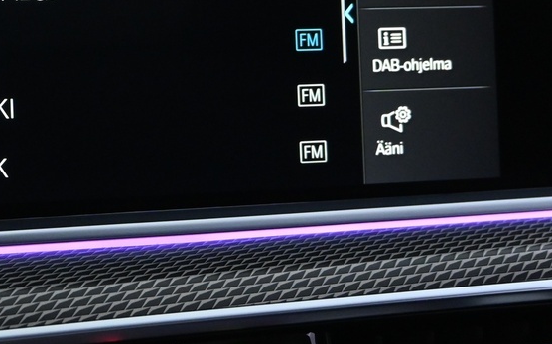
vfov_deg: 13.3
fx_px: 1474
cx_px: 12
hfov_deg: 20.6
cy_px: 57
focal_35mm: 98
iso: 1800
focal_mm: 22
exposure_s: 1/40
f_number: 4
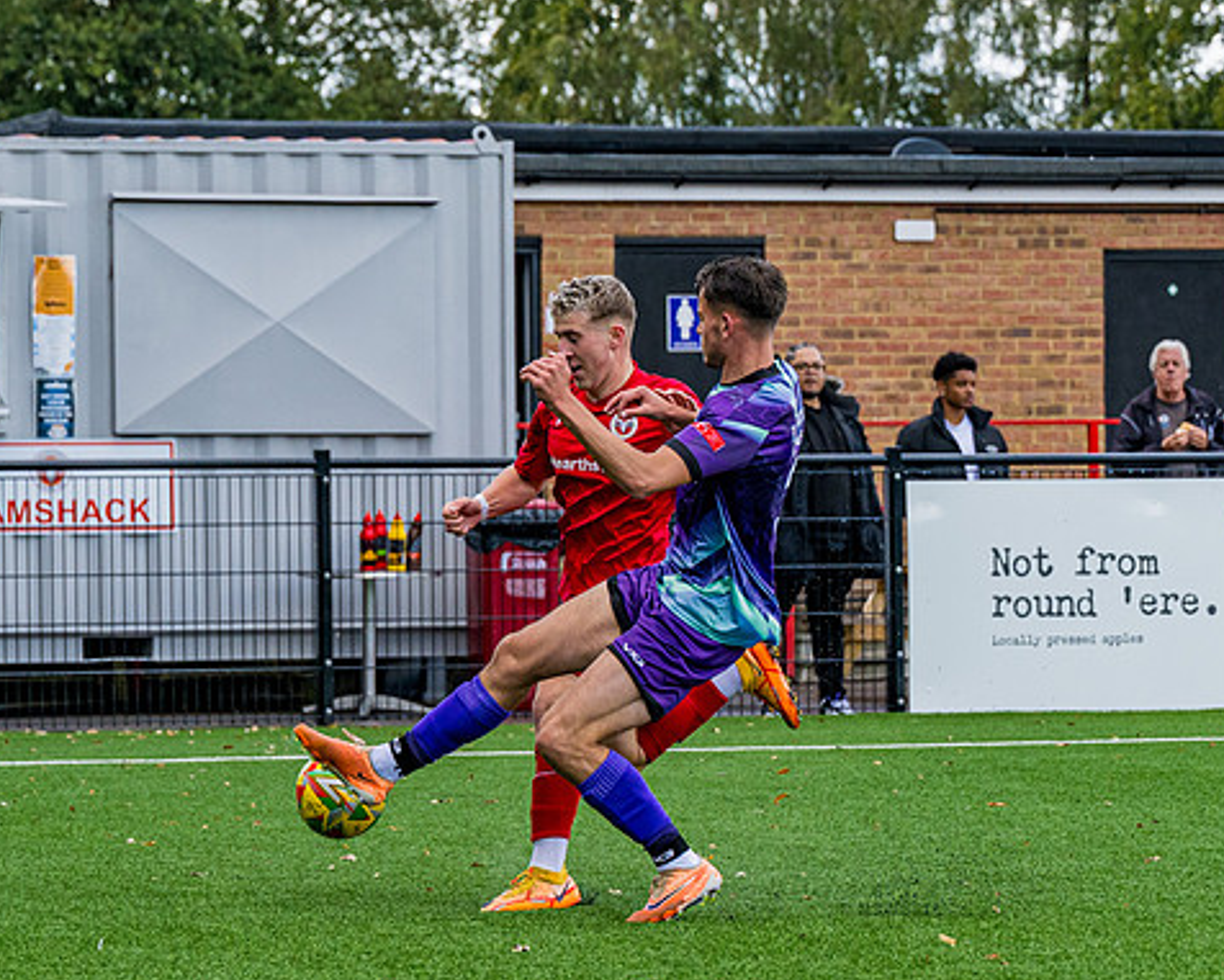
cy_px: 465
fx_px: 6268
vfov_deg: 8.9
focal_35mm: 173
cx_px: 675
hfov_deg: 11.2
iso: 400
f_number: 4
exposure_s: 1/1600
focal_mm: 70
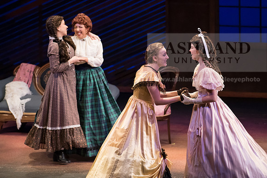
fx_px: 2225
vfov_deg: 4.6
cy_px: 89
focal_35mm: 300
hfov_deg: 6.9
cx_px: 134
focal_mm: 300
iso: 3200
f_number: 4.5
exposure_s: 1/400
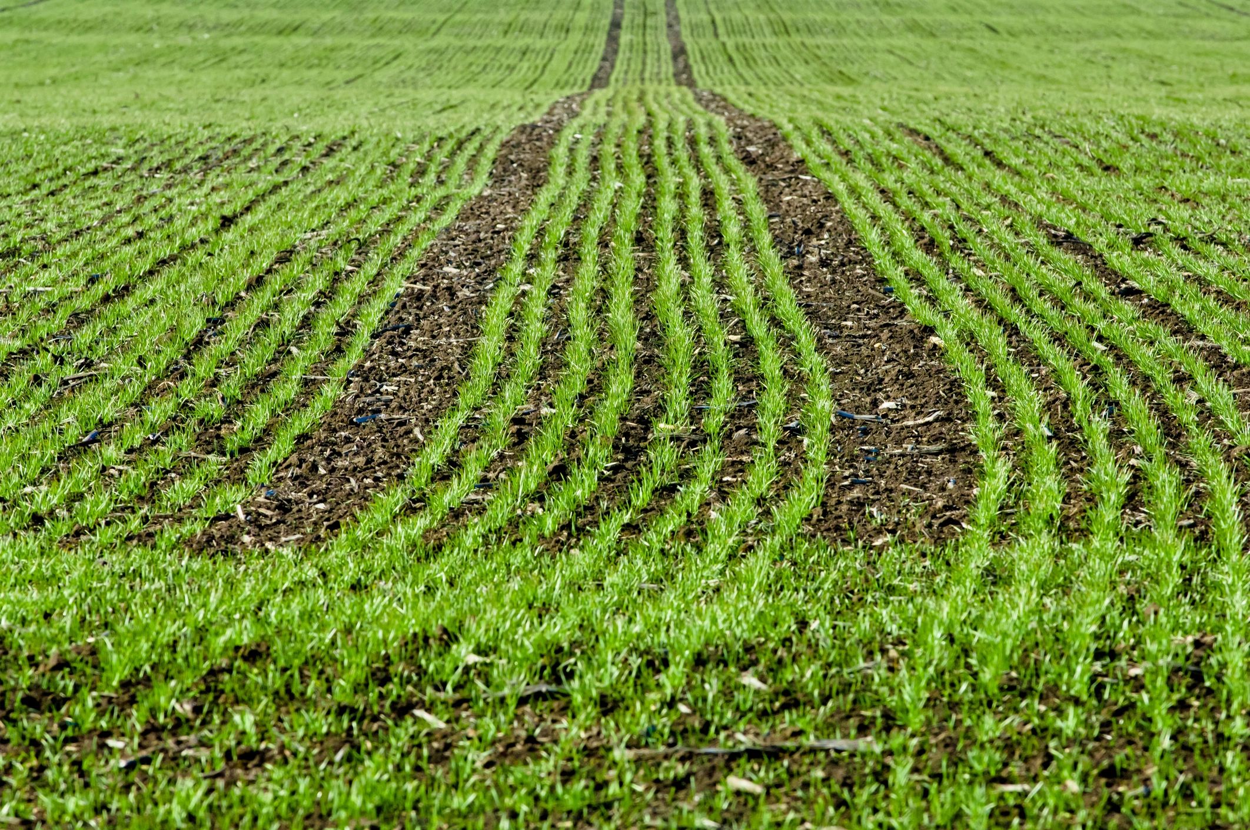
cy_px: 415
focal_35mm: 300
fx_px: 10405
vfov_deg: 4.6
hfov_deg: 6.9
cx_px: 625
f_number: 11
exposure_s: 1/320
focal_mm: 200
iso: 400
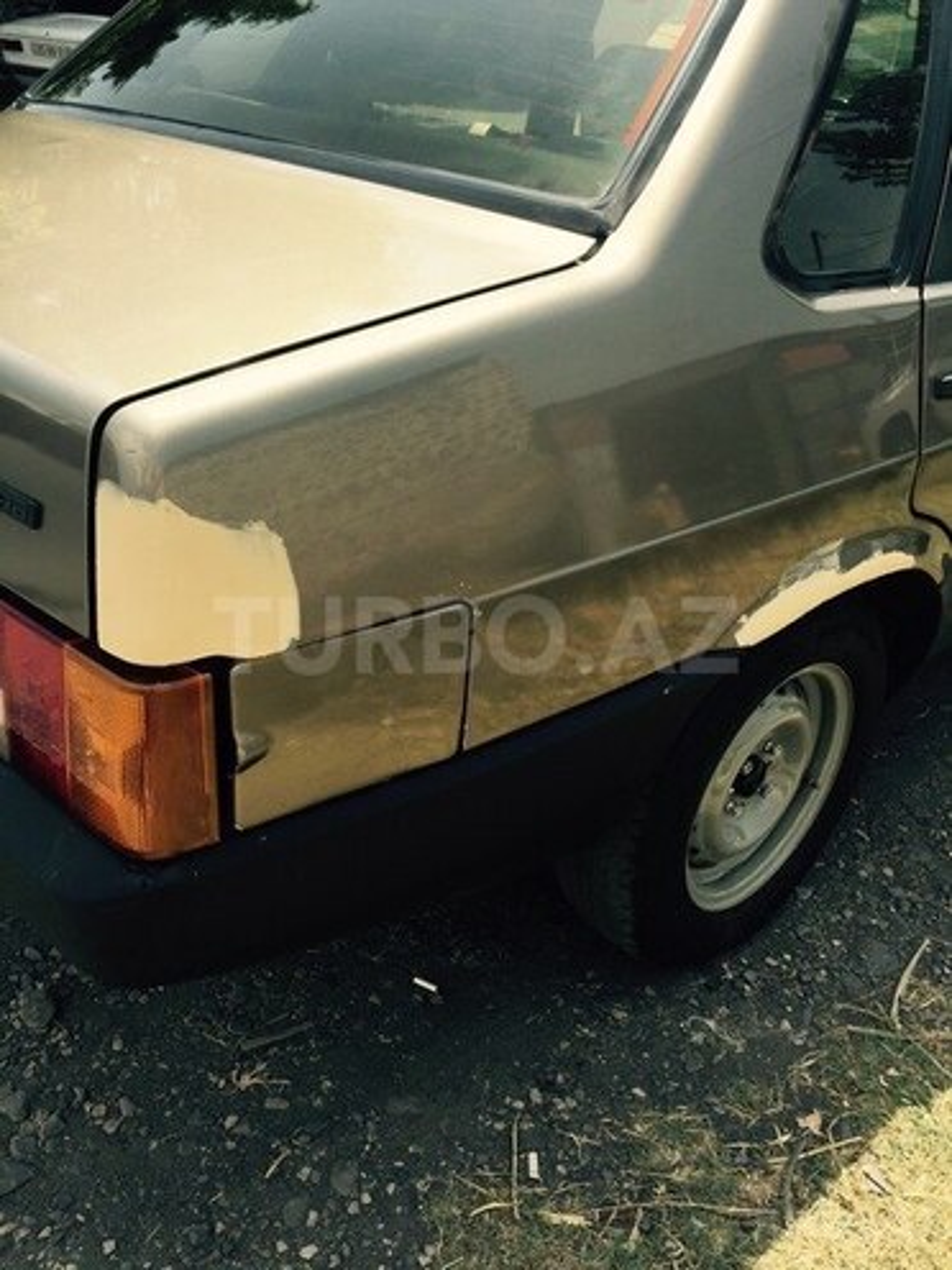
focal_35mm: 29
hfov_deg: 48.2
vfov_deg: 61.7
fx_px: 1063
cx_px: 476
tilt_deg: -28.6
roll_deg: -1.8
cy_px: 635
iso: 32
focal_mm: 4.15
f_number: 2.2
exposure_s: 1/1319
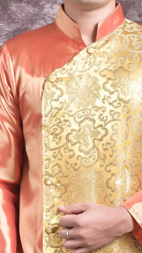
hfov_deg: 5.6
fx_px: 1452
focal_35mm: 217
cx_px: 85
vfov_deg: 9.9
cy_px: 147
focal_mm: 85
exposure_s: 1/160
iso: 100
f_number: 10
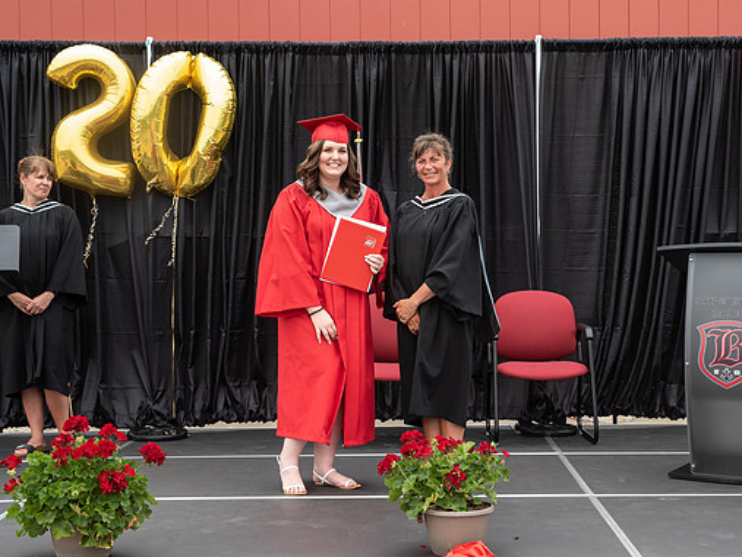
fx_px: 1201
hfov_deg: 34.2
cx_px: 438
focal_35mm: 56
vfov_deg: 26.1
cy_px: 264
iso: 500
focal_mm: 48
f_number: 5.6
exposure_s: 1/500
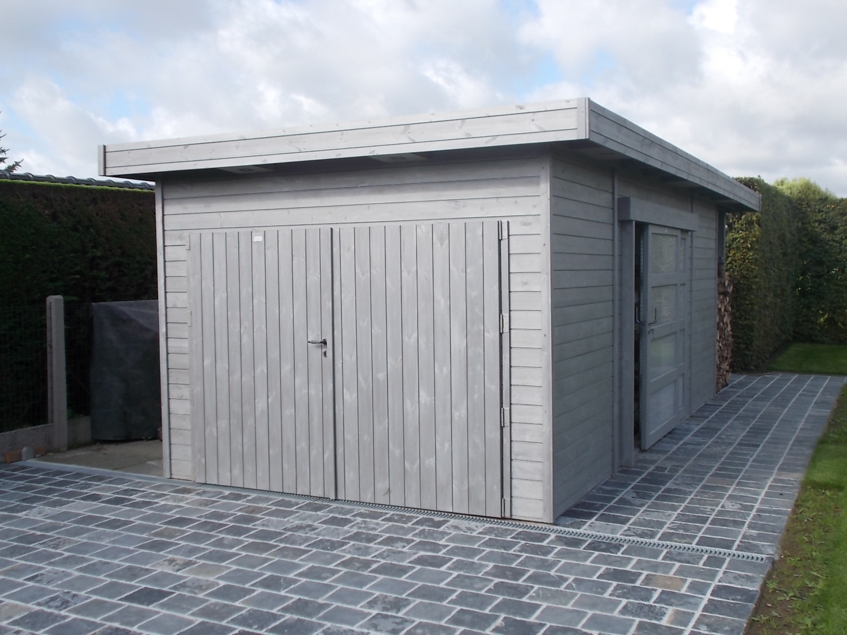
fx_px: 954
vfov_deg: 36.8
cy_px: 318
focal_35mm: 39
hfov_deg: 47.9
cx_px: 424
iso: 80
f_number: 3.9
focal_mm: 6.9
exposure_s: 1/320
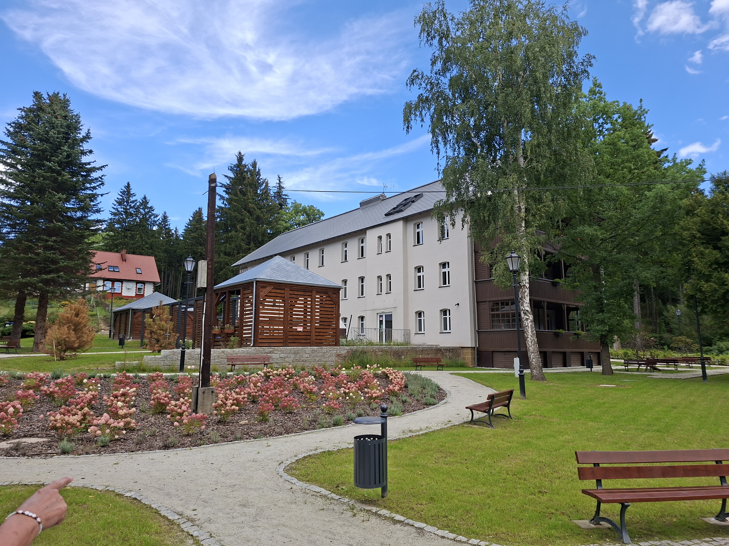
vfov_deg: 58.9
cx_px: 364
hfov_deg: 73.9
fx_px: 484
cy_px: 273
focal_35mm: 23
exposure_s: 1/936
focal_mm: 5.54
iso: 50
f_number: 1.8
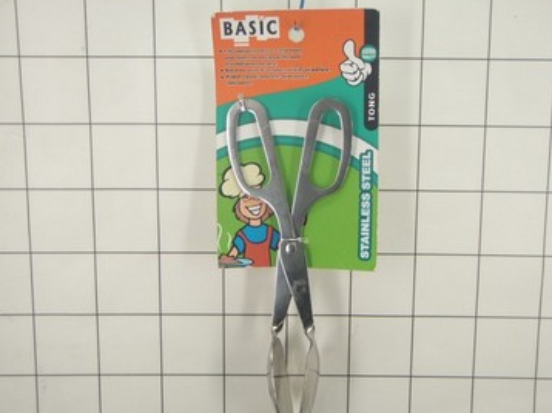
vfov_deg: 25.6
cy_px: 214
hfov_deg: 33.8
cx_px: 295
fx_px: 908
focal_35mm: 57
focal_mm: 9.13
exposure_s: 1/40
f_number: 4
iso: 160
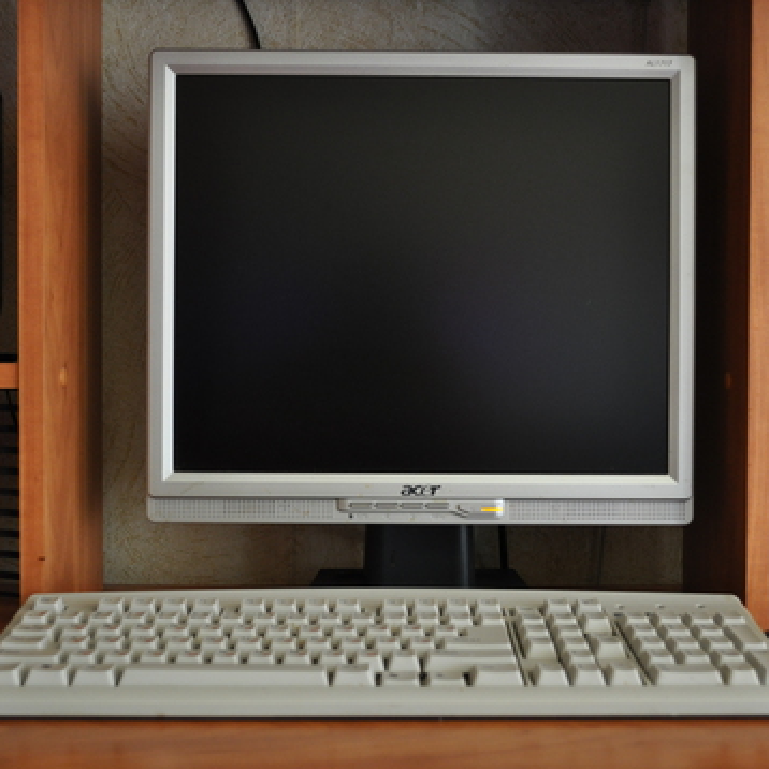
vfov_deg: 39.2
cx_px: 406
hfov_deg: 39.2
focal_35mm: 43
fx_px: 1081
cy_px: 386
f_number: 4
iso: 800
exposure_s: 1/30
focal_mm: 22
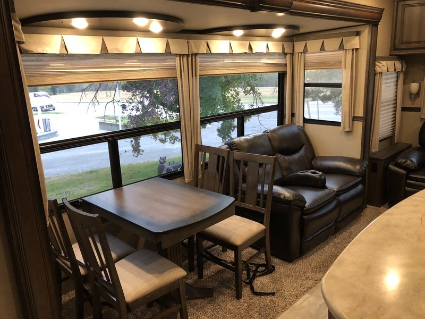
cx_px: 212
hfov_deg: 63.4
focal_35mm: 28
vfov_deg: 49.7
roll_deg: +2.9
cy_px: 160
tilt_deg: -14.1
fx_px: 344
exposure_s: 1/15
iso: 64
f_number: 1.8
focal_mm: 3.99
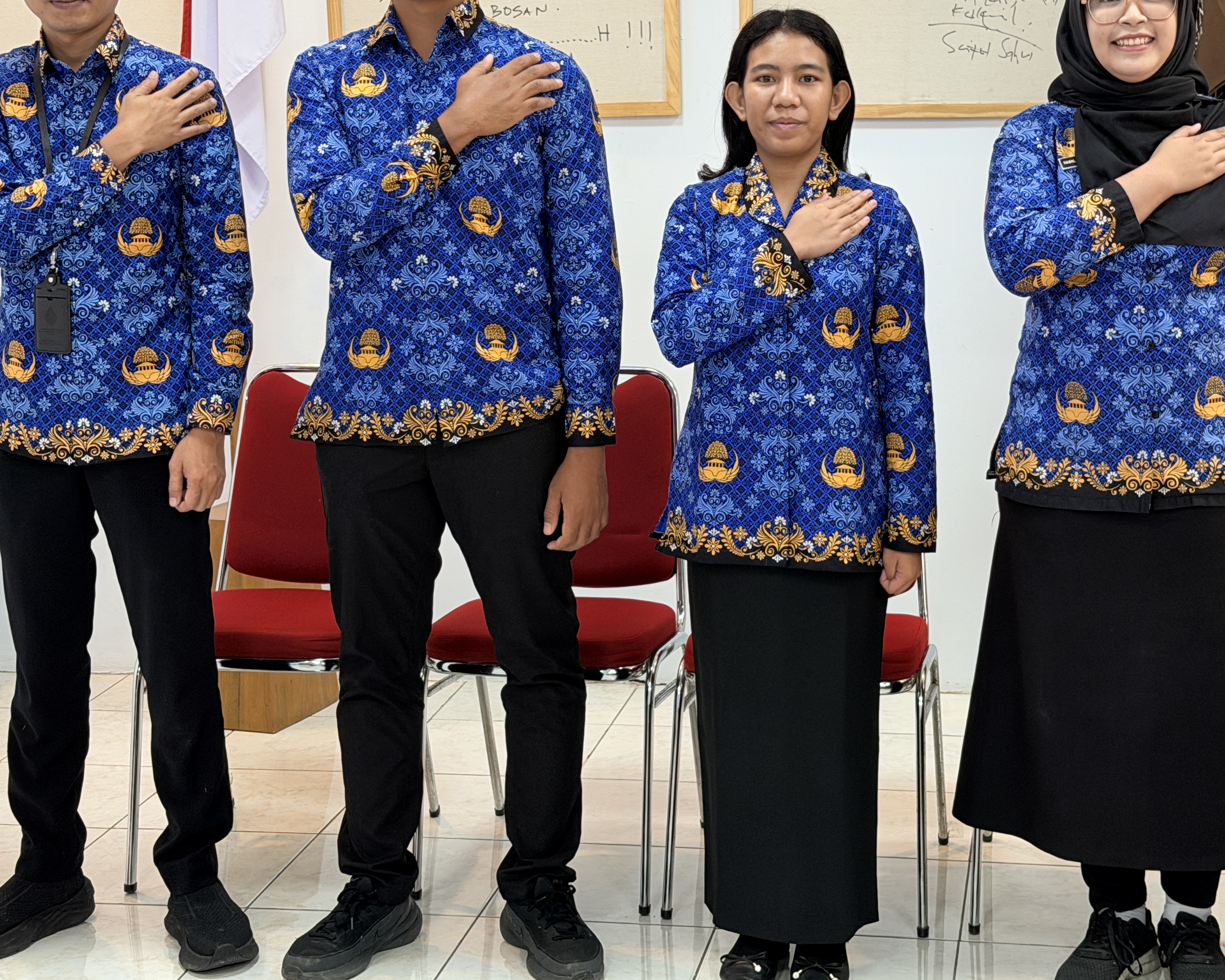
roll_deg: +0.4
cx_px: 683
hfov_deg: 27.9
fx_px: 2465
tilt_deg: -6.5
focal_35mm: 68
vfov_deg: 22.4
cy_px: 337
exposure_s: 1/60
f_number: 1.78
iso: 125
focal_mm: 6.76
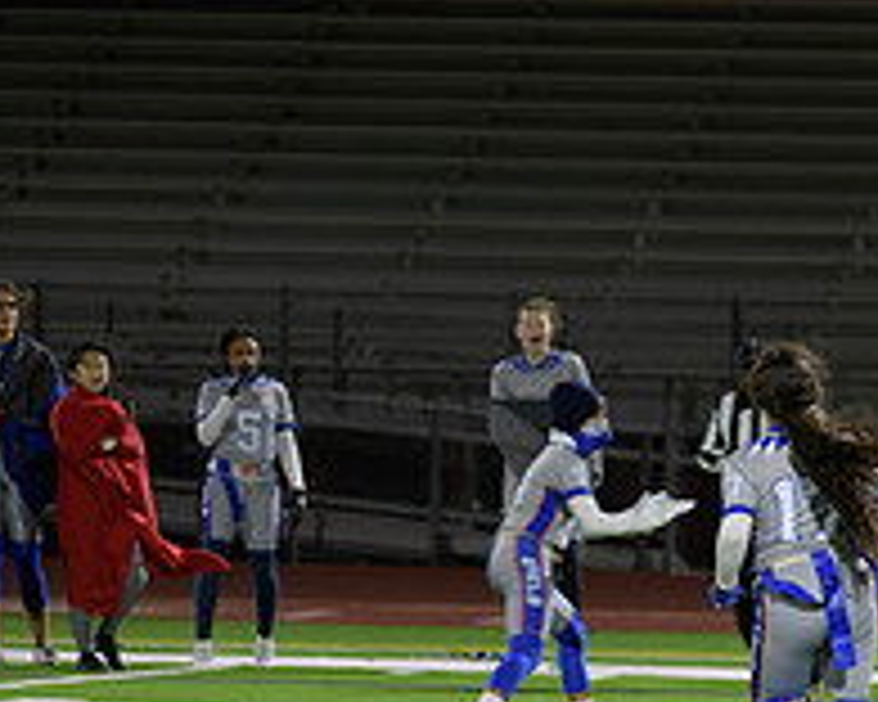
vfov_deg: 4.3
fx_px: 9433
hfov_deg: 5.3
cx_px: 1031
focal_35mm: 363
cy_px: 538
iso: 1000
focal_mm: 130
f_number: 2.8
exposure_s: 1/200
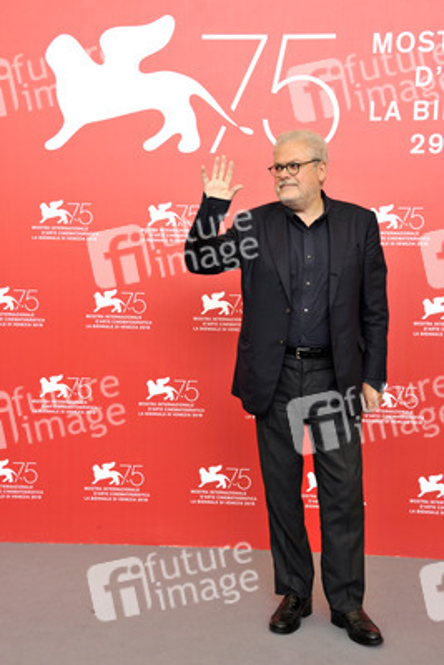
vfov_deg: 35.6
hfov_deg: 24.2
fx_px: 1035
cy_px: 332
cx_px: 222
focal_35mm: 56
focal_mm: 56
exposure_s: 1/250
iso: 1000
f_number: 8
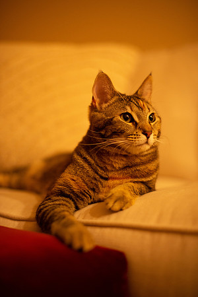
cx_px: 99
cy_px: 148
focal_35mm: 50
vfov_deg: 39.6
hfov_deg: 27.0
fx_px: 412
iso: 2000
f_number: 1.8
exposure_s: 1/100
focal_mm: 50
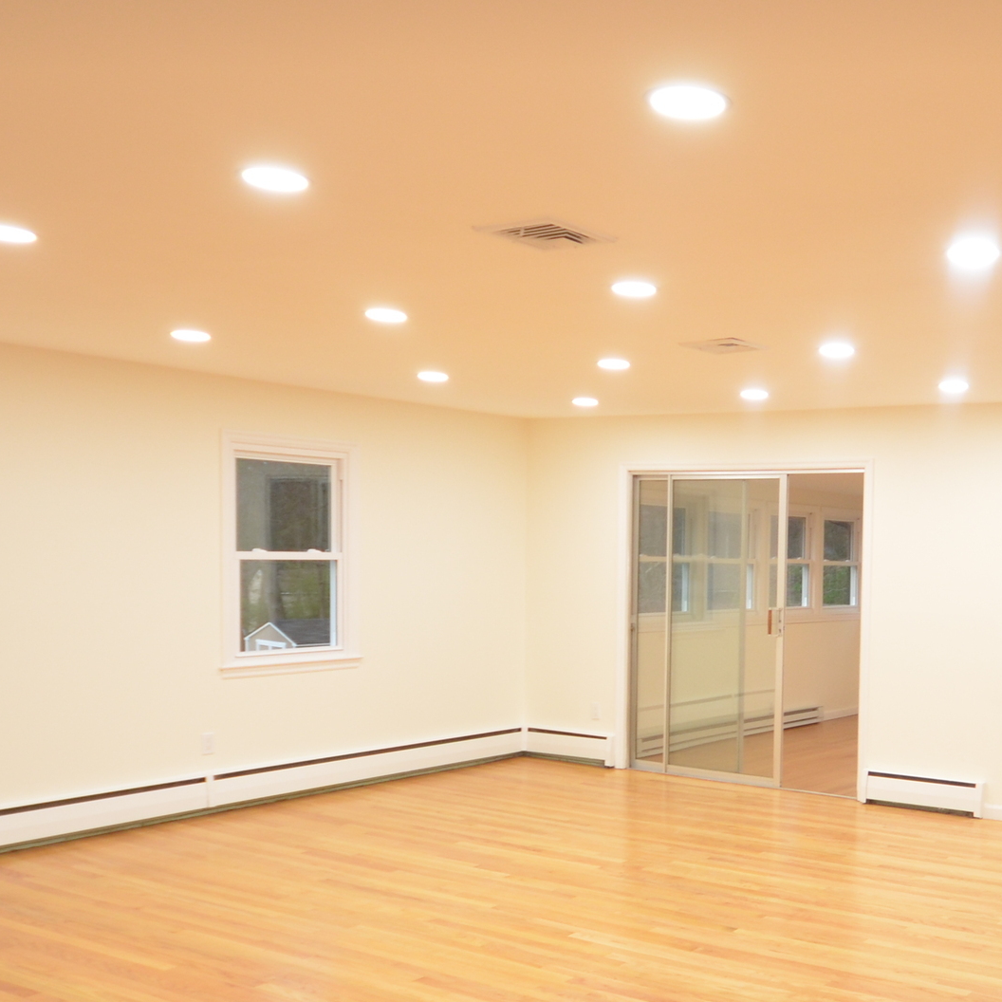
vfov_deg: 44.7
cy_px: 593
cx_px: 802
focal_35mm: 37
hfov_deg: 42.9
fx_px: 1212
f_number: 4.5
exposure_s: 1/500
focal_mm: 10
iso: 400
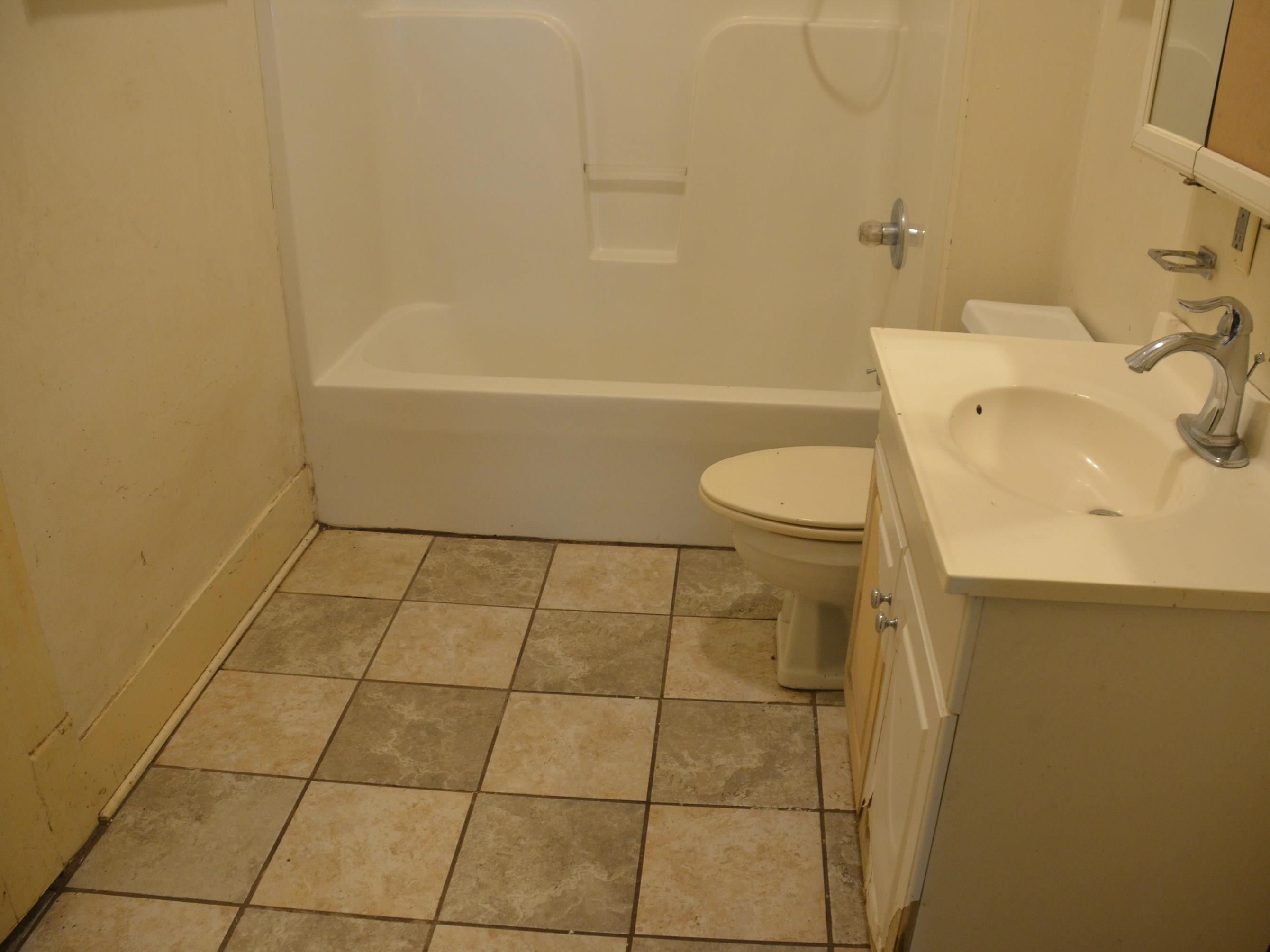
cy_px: 479
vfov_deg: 42.9
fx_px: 1211
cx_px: 679
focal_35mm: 33
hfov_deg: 55.3
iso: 720
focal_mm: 20
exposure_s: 1/60
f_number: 4
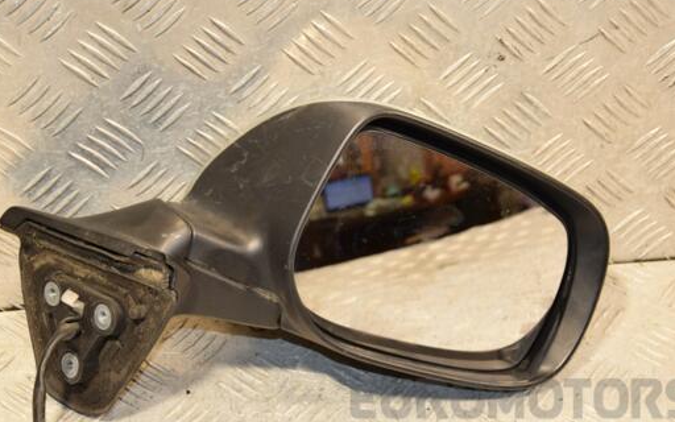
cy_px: 223
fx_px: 1582
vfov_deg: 15.2
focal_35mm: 86
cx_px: 326
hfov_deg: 24.1
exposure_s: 1/200
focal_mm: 48
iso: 800
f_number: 5
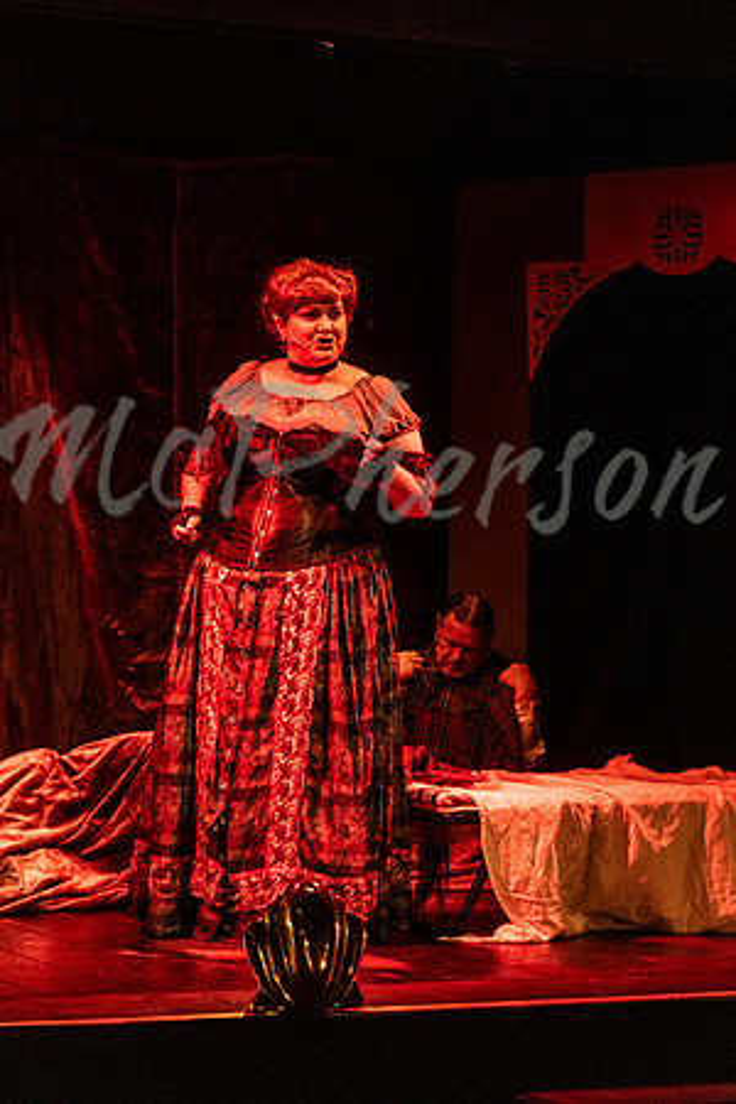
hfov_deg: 14.9
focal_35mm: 92
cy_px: 552
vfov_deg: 22.1
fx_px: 2821
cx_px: 368
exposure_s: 1/250
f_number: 2.8
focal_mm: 61
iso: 2000
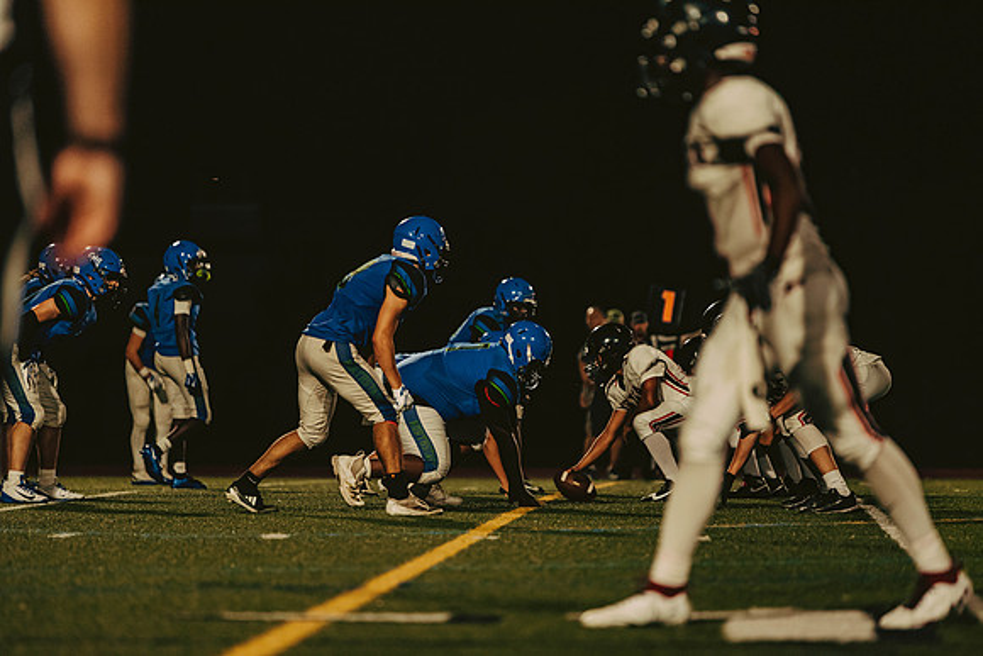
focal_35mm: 200
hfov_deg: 10.3
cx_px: 492
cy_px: 328
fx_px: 5462
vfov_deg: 6.9
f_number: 2.8
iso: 2500
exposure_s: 1/1000
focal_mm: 200
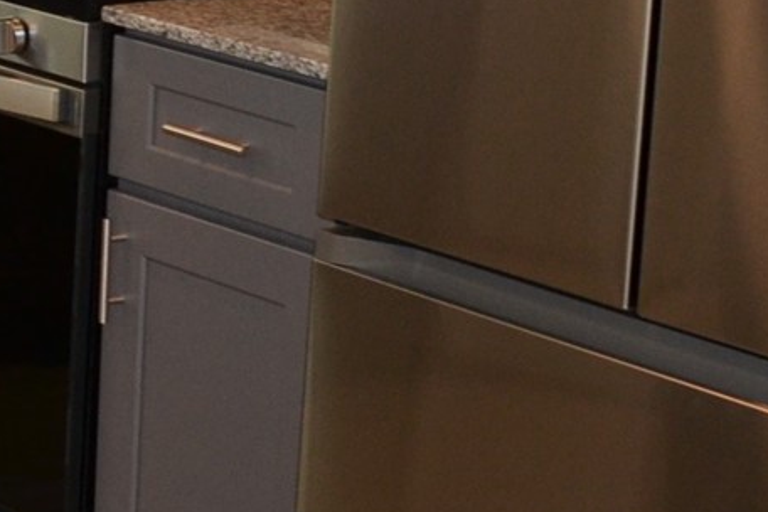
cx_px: -844
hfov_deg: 12.4
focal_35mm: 143
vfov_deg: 9.4
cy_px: -165
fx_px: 3050
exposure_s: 1/80
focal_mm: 20
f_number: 4
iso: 400
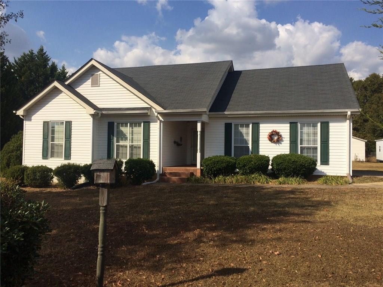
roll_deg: -0.7
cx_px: 192
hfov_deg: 61.7
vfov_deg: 48.2
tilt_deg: -0.6
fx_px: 321
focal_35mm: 29
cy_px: 144
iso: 32
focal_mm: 4.15
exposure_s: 1/3425
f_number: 2.2
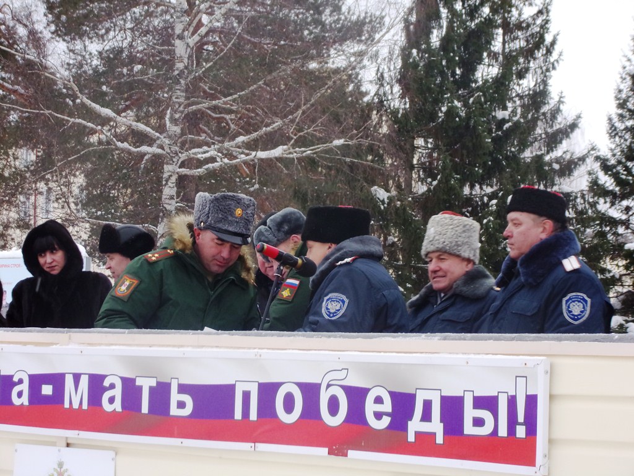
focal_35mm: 90
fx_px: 1648
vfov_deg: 16.4
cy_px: 238
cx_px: 317
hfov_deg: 21.8
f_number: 5
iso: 104
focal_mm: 16.2
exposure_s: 1/40
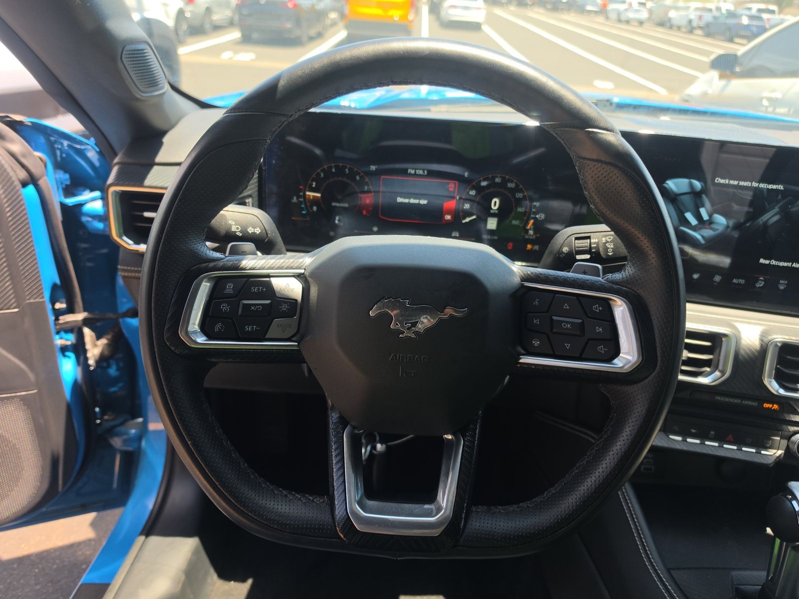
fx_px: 531
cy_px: 300
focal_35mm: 23
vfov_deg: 58.9
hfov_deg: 73.9
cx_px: 400
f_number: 1.4
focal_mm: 6.5
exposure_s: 1/137
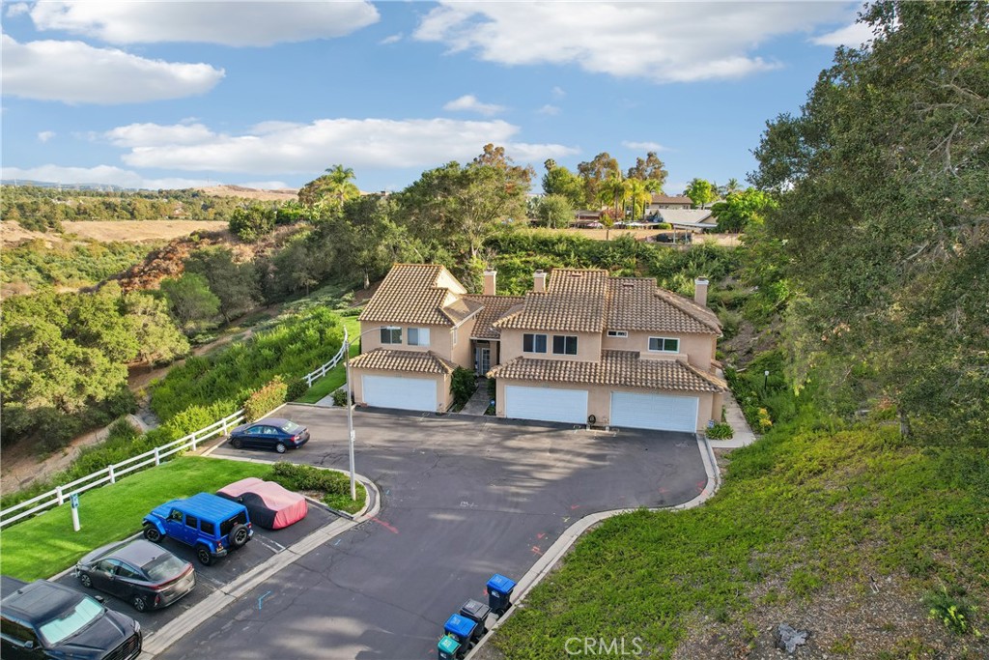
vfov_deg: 57.2
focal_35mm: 22
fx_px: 604
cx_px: 494
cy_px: 330
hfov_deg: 78.6
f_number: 2.8
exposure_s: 1/730
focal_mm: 8.4
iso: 100
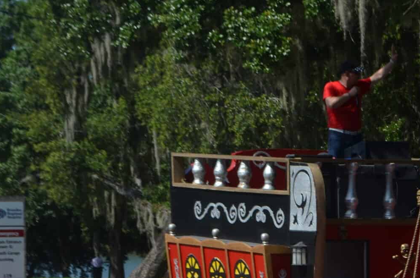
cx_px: 514
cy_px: 338
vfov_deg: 7.6
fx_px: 2072
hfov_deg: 11.3
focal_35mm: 178
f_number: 9
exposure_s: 1/320
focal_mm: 46
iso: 100
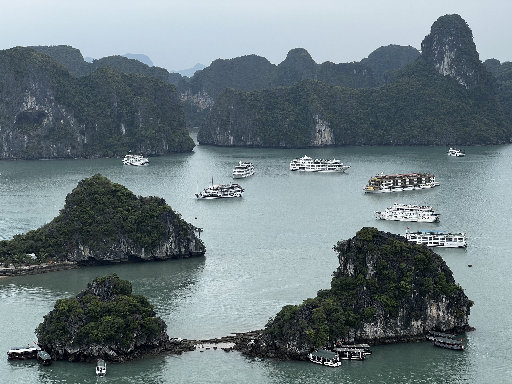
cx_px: 256
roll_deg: +0.5
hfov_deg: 25.3
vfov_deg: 19.1
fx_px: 1139
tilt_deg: -5.6
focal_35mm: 77
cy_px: 192
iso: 32
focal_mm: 9
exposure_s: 1/142
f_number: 2.8
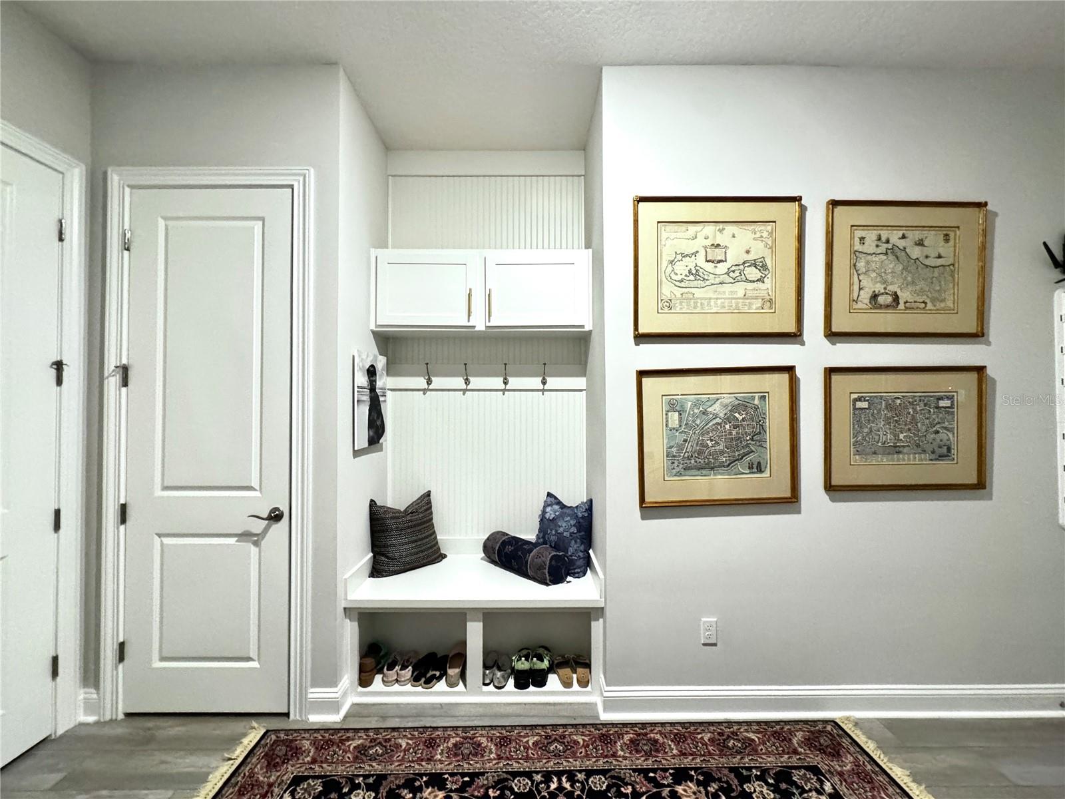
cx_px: 532
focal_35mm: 14
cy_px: 400
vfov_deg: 85.7
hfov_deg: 102.1
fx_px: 431
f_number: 2.2
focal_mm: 2.22
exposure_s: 1/60
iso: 1000
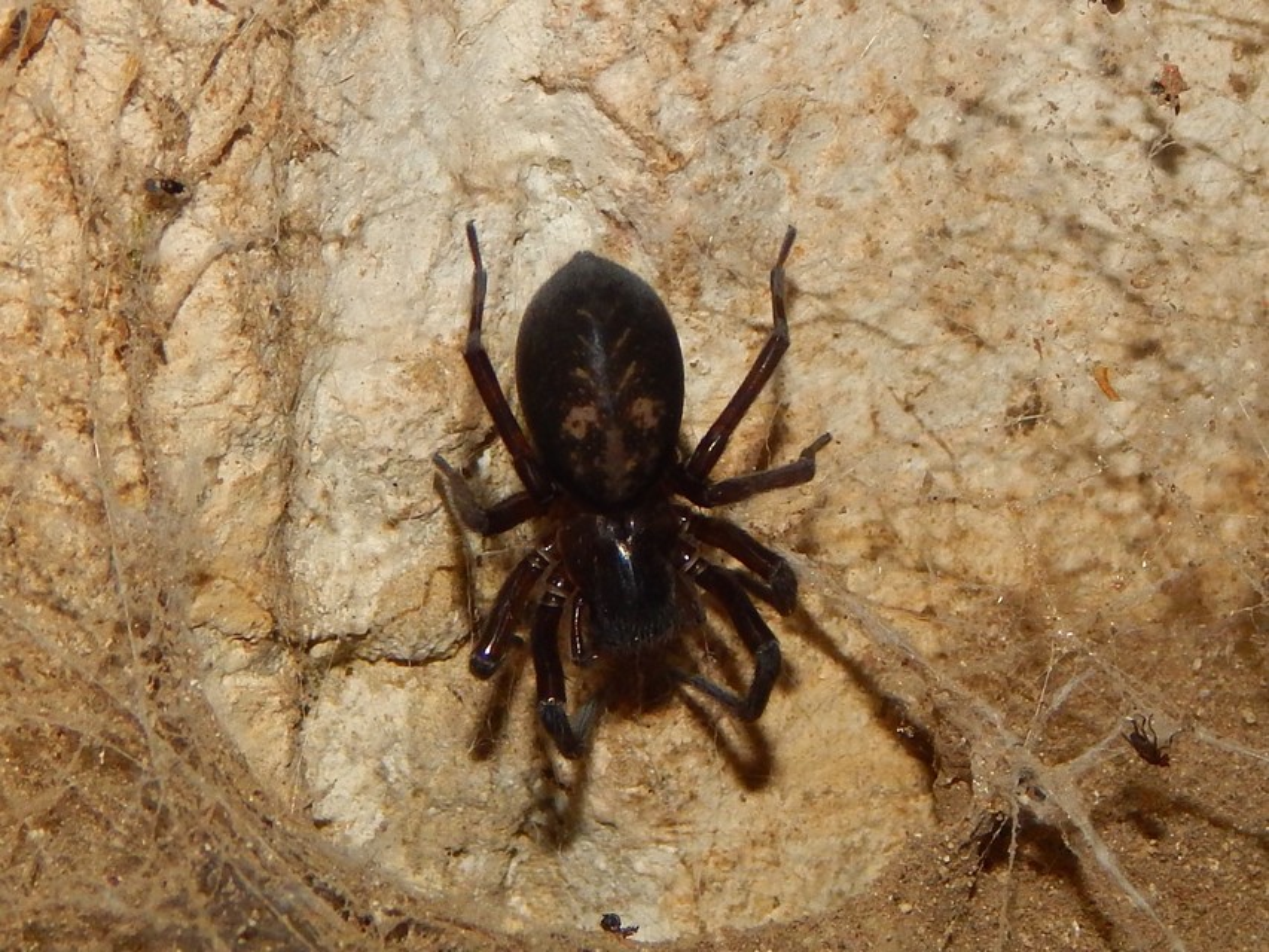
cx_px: 634
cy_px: 476
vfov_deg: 19.6
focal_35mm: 75
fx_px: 2750
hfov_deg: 26.0
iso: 200
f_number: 8.4
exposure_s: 1/30
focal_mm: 13.5
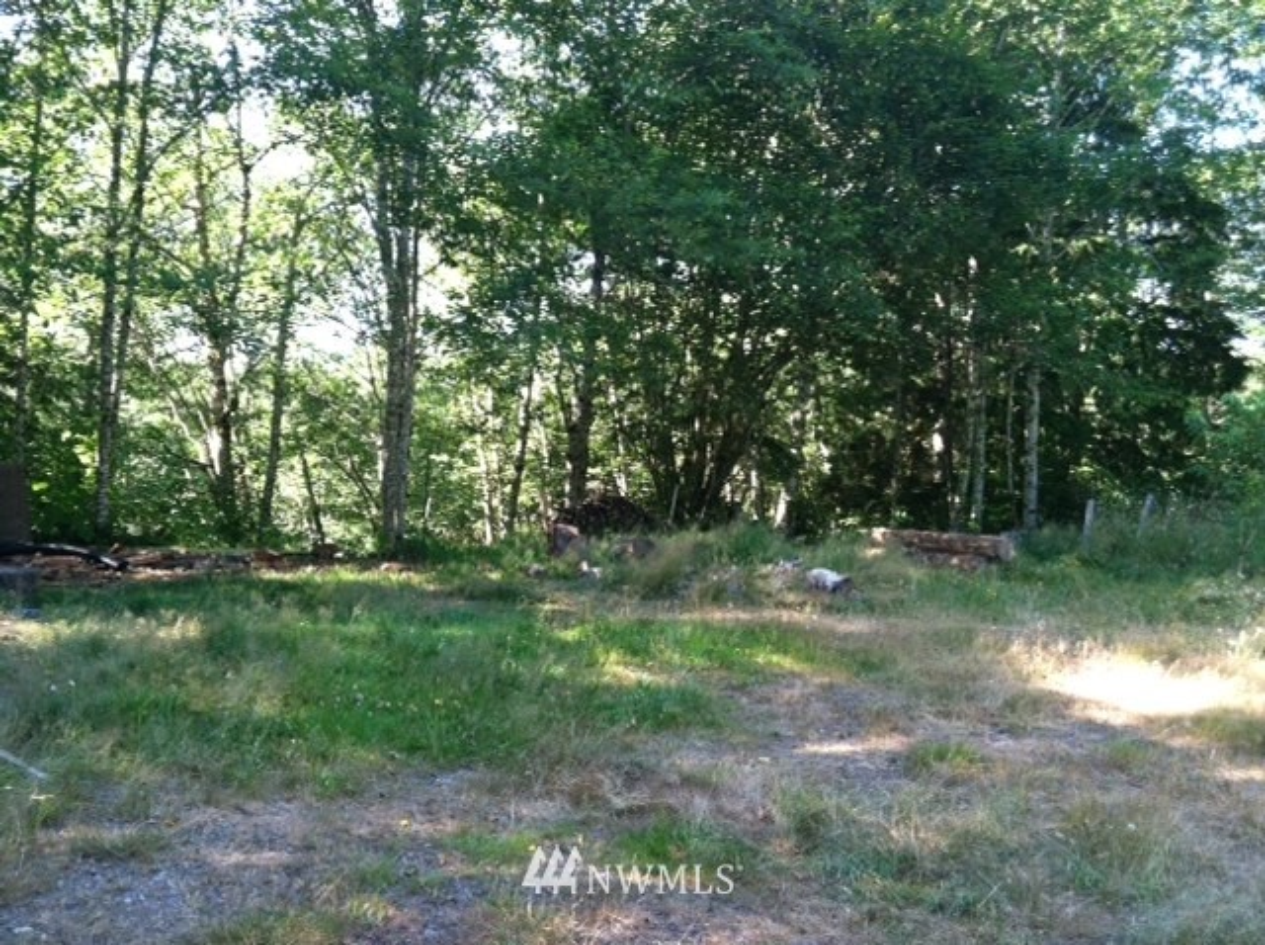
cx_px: 632
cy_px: 472
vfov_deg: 40.6
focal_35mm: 35
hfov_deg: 52.7
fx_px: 1277
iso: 100
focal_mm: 3.85
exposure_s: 1/60
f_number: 2.8
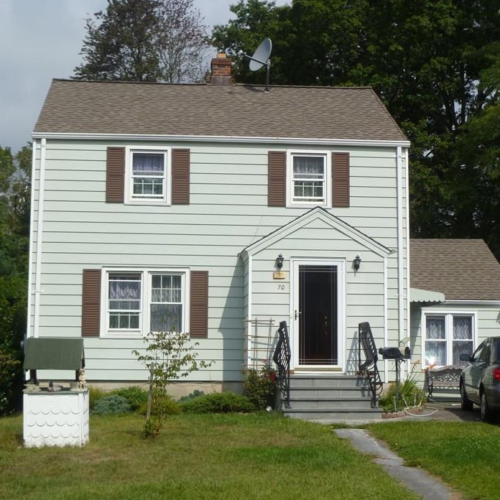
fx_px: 1062
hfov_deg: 26.5
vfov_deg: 26.5
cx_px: 261
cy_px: 272
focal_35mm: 65
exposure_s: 1/1000
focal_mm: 9
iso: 80
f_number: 3.9
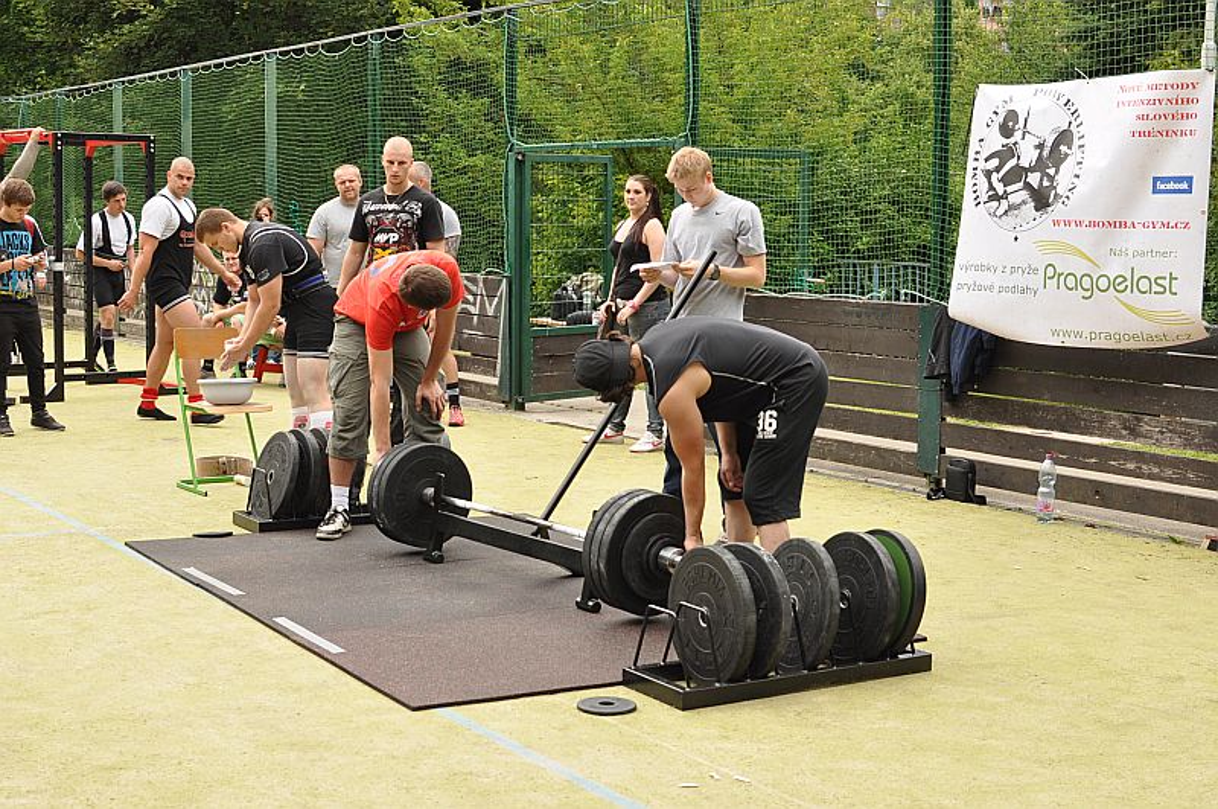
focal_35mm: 52
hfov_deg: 37.9
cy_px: 404
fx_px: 1774
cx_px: 609
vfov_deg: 25.7
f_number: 6.3
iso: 400
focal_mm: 35
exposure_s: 1/200
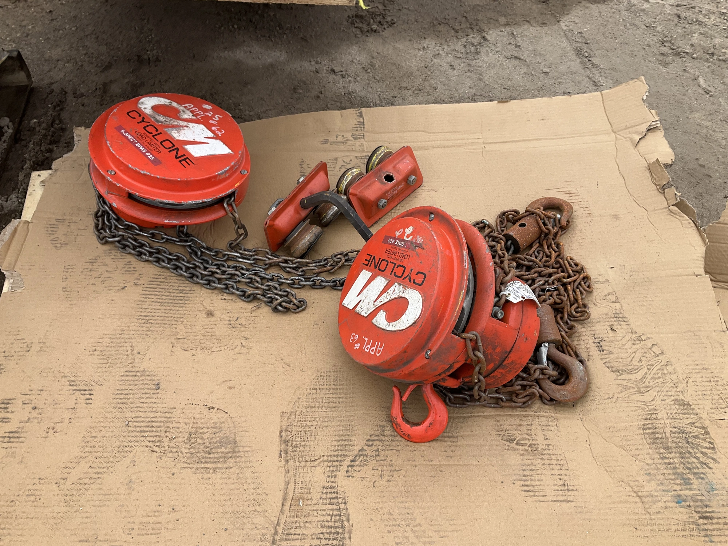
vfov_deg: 48.2
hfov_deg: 61.7
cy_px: 273
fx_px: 610
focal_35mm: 29
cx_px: 364
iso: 25
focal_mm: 3
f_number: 1.8
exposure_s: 1/519
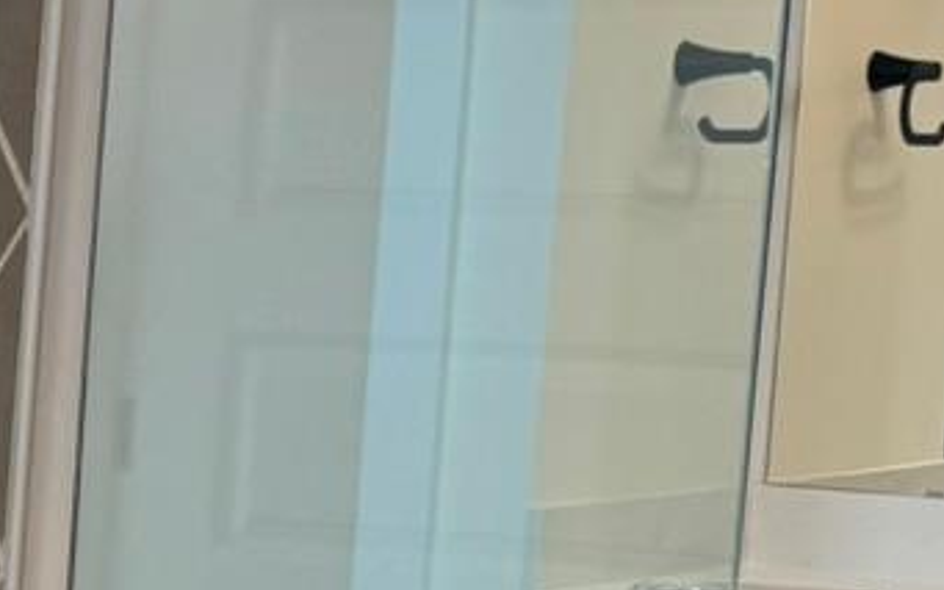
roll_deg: -1.9
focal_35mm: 153
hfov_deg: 11.9
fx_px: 3936
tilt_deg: -8.6
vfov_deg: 8.5
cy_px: 731
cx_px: -1049
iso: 80
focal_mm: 6.76
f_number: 1.78
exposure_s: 1/120
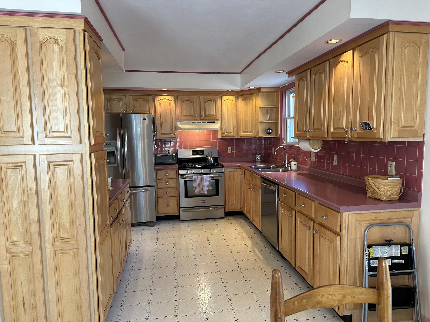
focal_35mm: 24
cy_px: 161
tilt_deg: -6.4
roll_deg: +0.9
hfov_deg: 71.6
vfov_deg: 56.8
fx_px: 298
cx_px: 215
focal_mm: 6.86
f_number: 1.78
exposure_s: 1/60
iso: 125
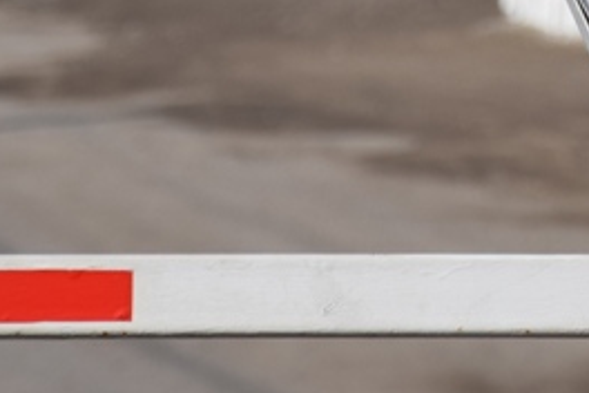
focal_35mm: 610
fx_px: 9978
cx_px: 776
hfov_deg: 3.4
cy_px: -282
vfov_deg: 2.2
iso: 200
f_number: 7.1
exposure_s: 1/800
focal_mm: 105
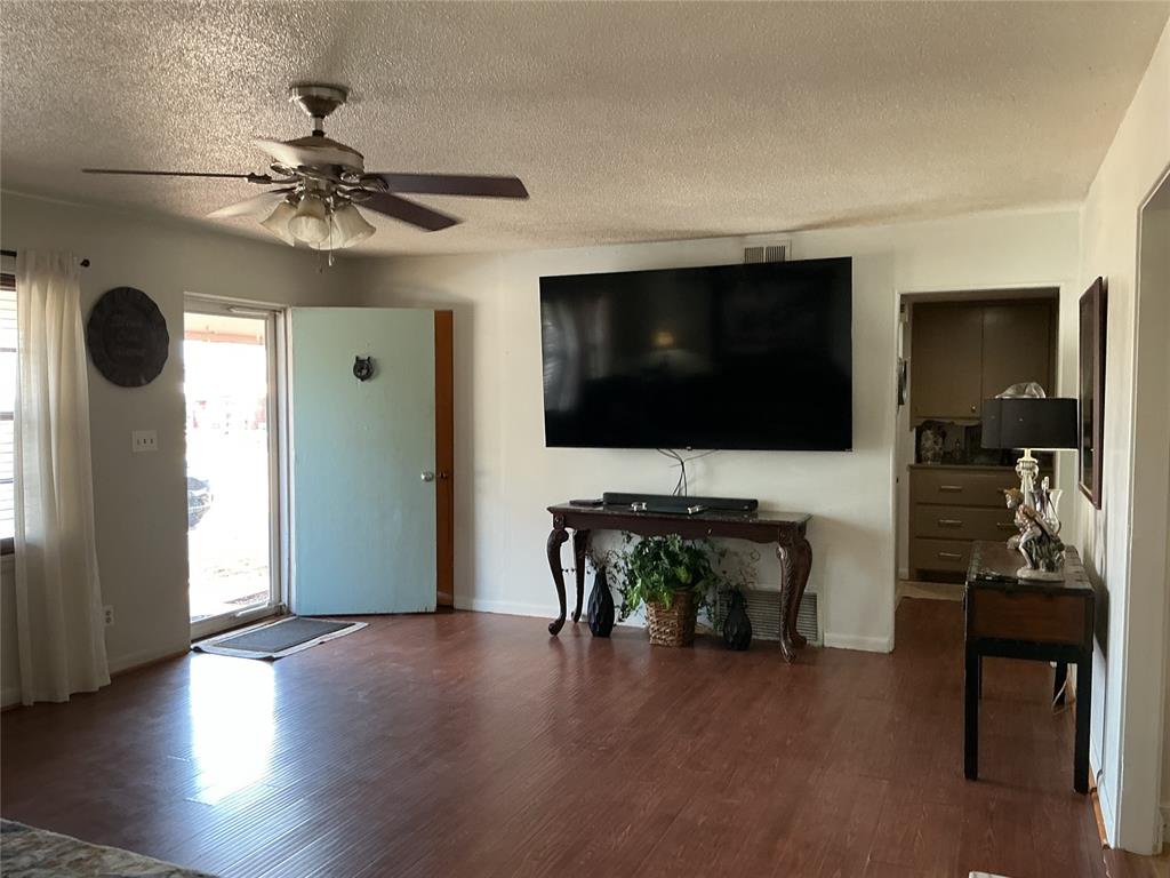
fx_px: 980
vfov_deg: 48.2
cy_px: 439
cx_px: 585
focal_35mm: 29
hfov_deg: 61.7
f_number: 1.8
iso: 100
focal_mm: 3
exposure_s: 1/60
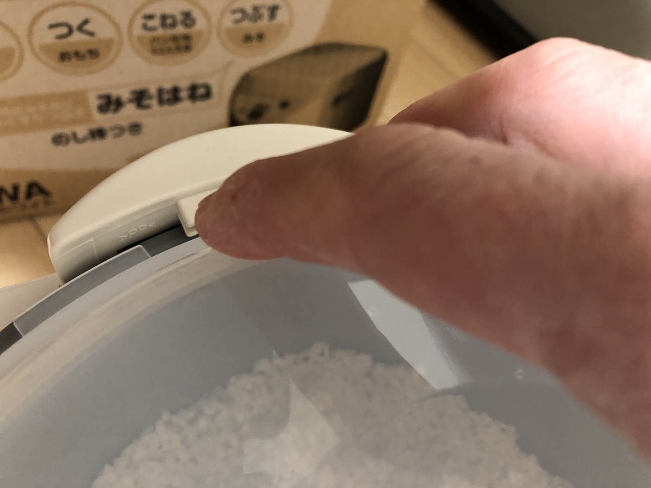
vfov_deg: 49.7
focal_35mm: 28
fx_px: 527
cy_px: 244
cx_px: 326
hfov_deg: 63.4
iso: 100
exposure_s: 1/9
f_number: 1.8
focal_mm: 4
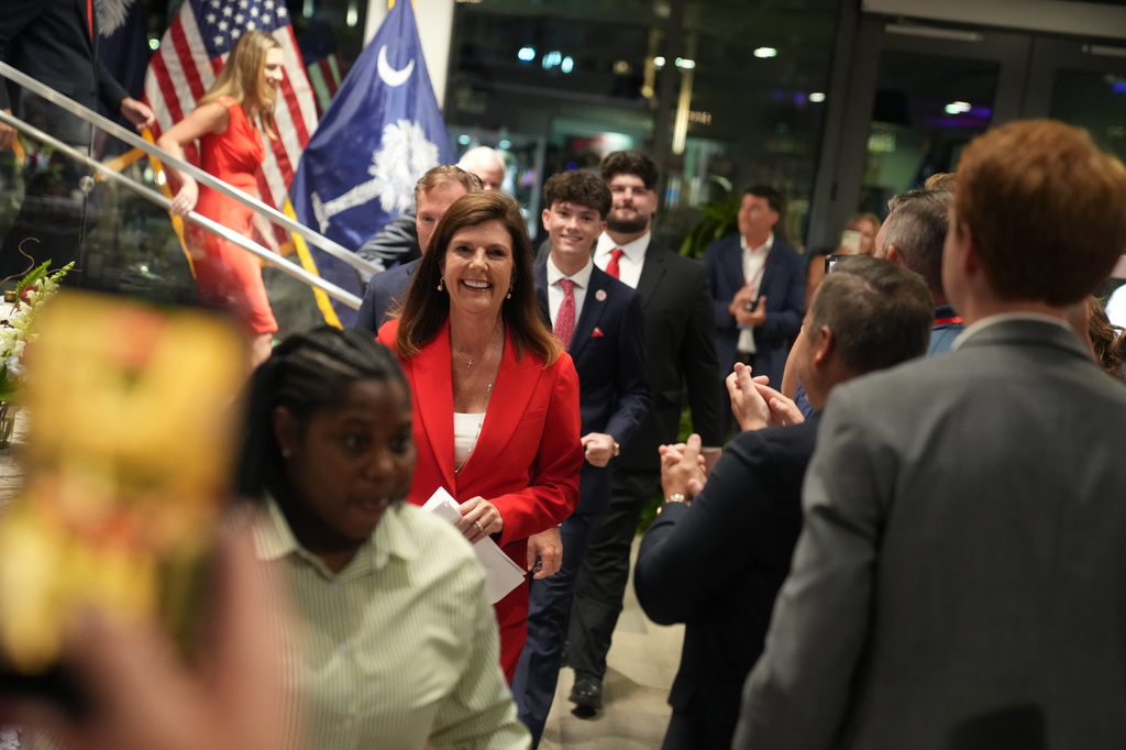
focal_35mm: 70
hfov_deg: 28.9
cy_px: 375
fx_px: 2189
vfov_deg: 19.4
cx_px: 563
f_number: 2.8
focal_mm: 70
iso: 5000
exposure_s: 1/160
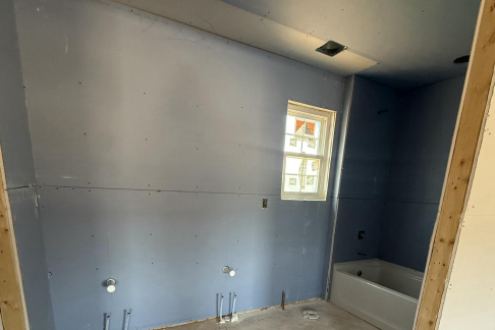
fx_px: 275
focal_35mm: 20
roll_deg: -4.1
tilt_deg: -13.5
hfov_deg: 84.0
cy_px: 255
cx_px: 252
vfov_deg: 58.1
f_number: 2.2
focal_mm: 2.22
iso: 320
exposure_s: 1/99
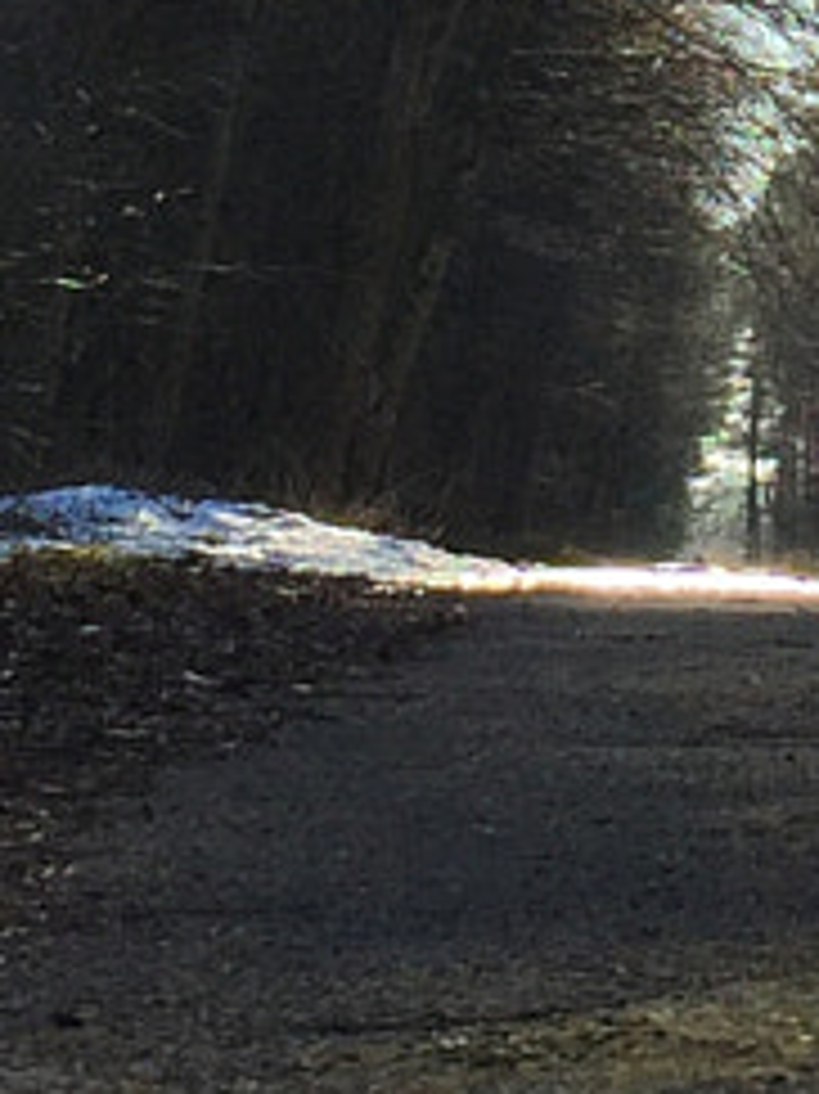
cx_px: 900
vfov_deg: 10.2
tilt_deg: +8.8
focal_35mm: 191
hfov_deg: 7.7
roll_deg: -3.5
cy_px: -320
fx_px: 6031
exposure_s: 1/898
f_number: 2.2
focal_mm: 4.15
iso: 32
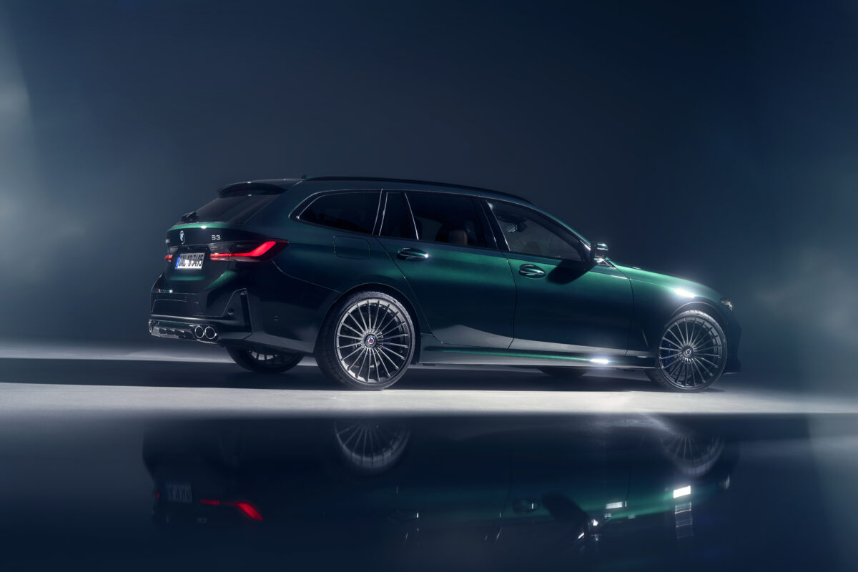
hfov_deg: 39.6
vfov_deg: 27.0
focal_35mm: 50
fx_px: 1192
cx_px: 429
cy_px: 286
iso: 125
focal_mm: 50
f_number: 8
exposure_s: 1/30
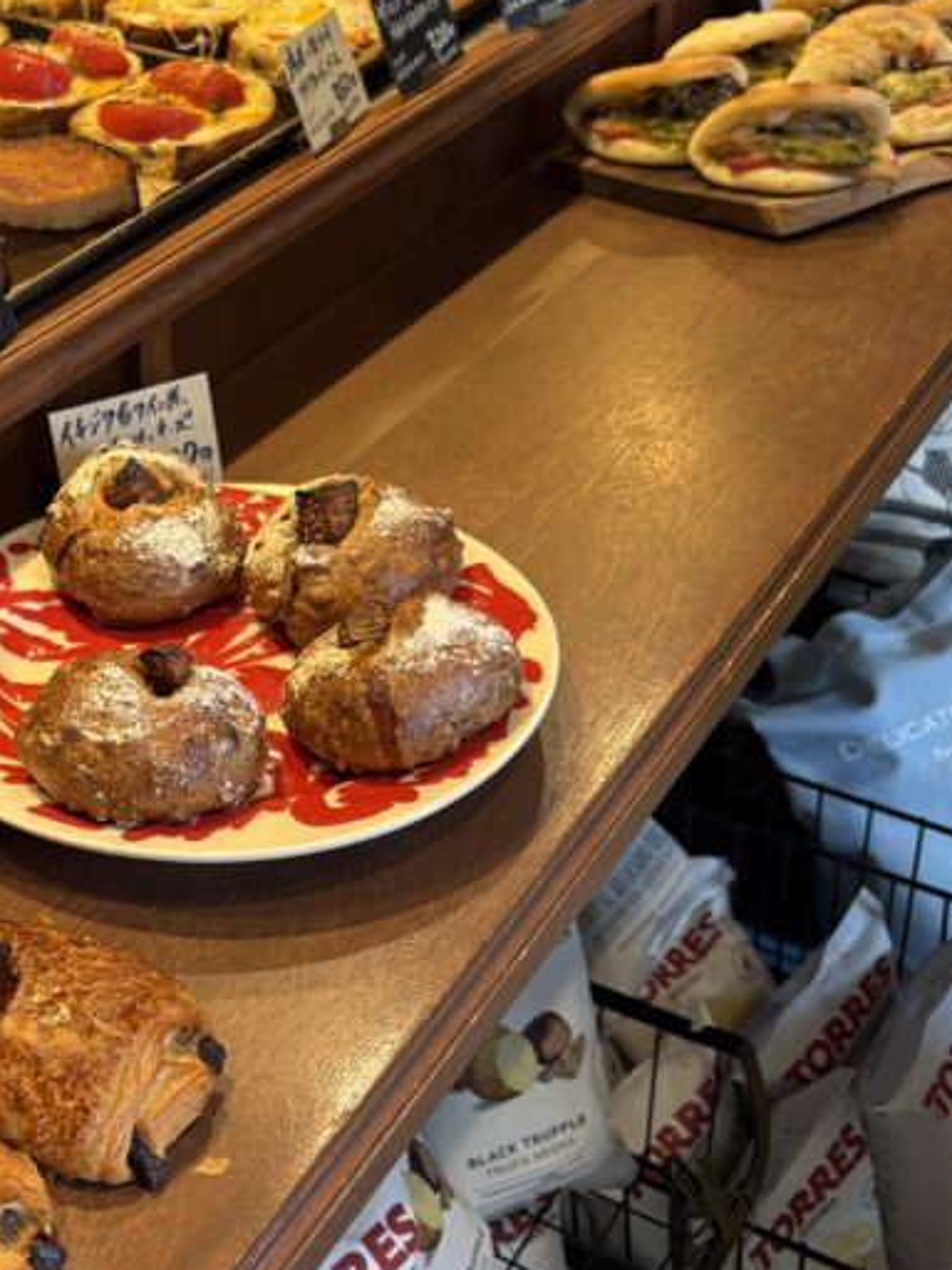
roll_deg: +4.8
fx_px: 1907
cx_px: 117
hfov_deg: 27.2
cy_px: 484
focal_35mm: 52
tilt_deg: -28.9
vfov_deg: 36.6
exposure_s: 1/60
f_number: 1.6
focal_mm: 5.96
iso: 80
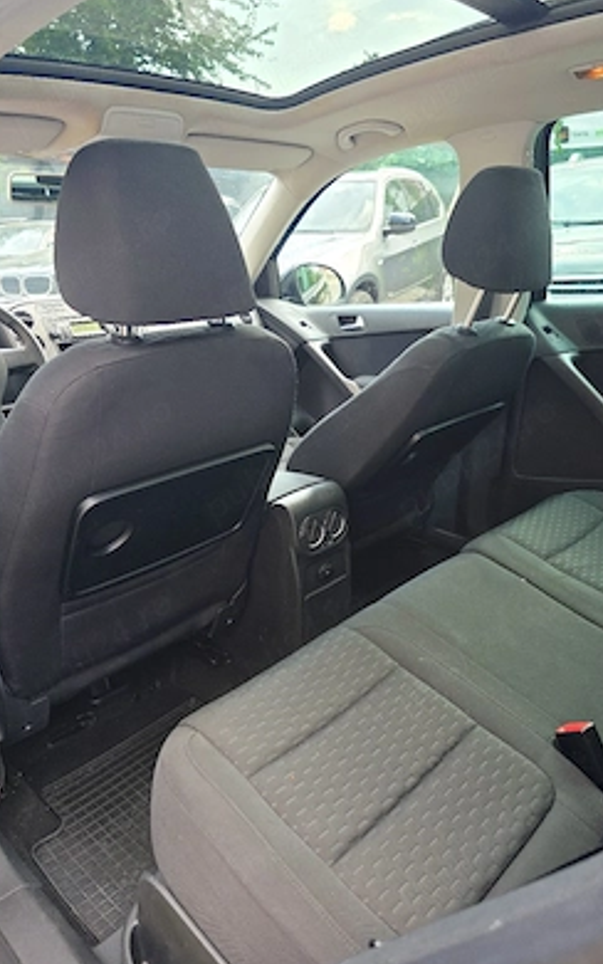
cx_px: 334
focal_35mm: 25
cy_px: 489
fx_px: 657
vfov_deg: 72.5
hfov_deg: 49.2
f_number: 1.7
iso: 80
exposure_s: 1/182
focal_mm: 6.3
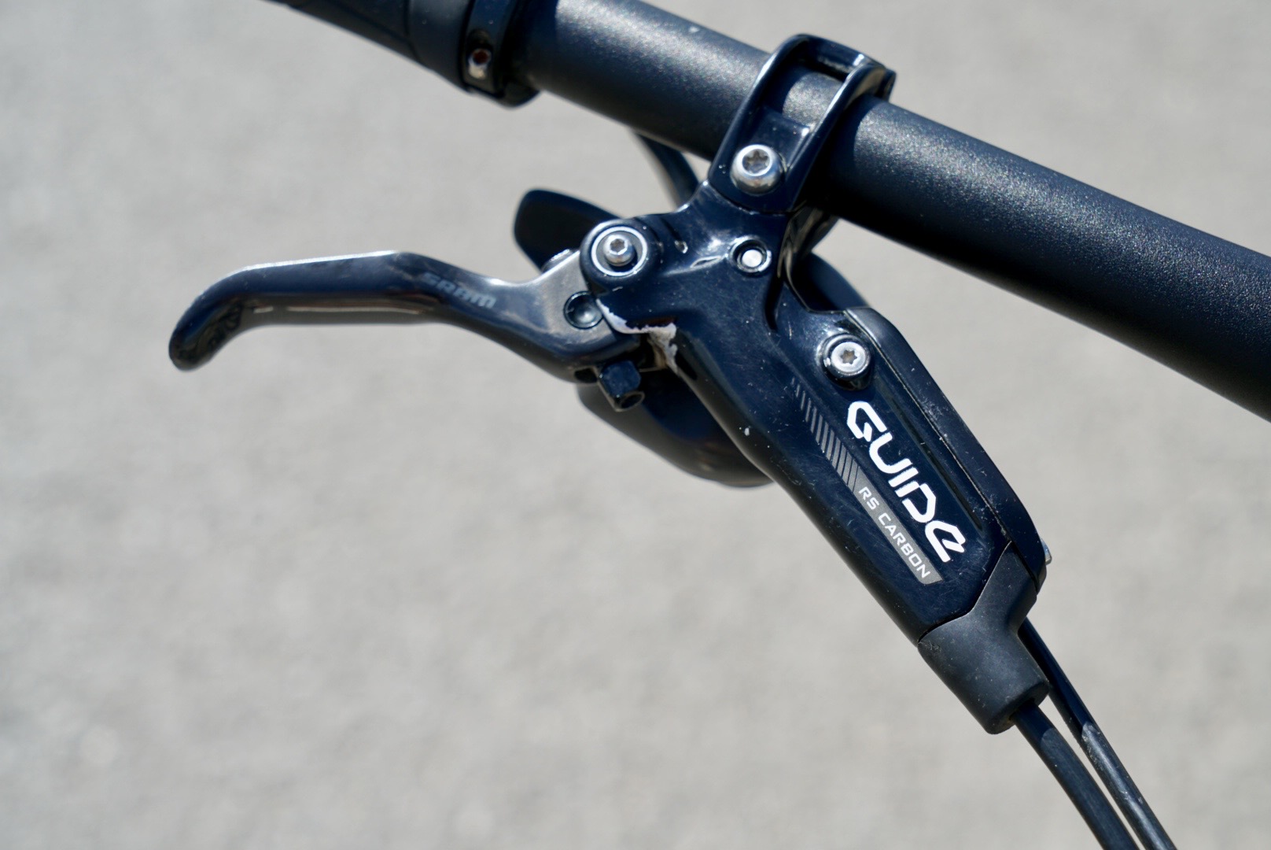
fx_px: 2473
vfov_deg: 19.5
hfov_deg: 28.8
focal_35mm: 70
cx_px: 636
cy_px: 425
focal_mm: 70
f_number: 9
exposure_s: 1/160
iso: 100
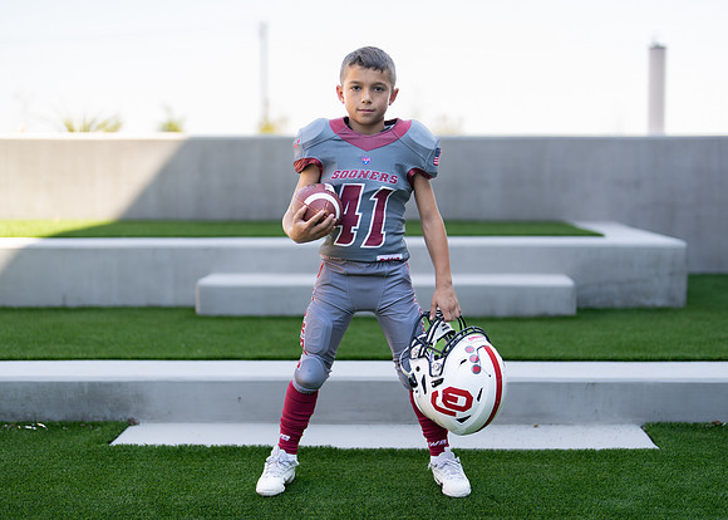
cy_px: 267
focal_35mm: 57
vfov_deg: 25.1
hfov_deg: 34.6
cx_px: 380
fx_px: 1169
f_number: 1.2
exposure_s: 1/1600
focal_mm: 50
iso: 100
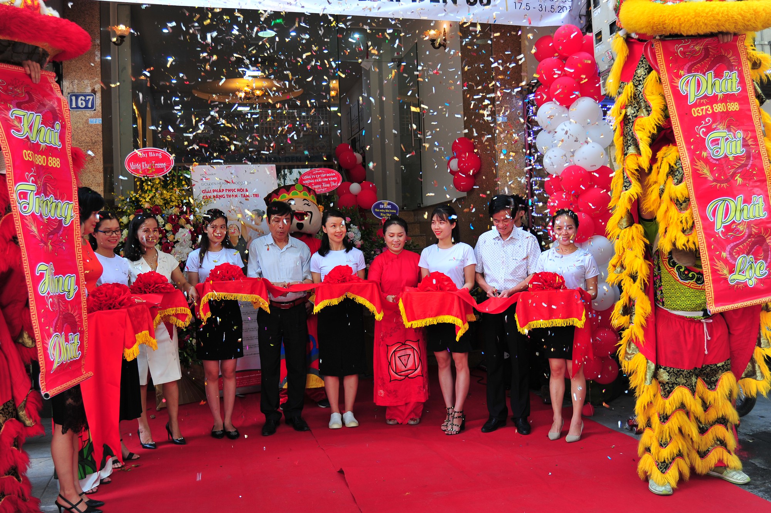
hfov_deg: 60.3
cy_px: 256
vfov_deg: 42.3
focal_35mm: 31
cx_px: 386
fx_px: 664
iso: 280
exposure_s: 1/90
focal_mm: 31
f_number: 4.8
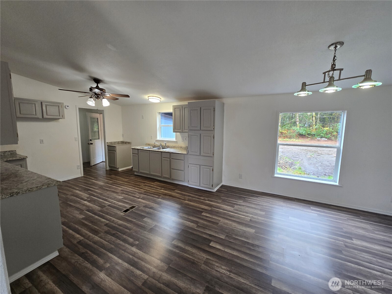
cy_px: 147
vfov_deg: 89.9
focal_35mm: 13
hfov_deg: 106.2
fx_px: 147
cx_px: 196
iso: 125
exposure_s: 1/60
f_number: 2.2
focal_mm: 2.2
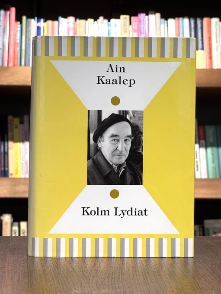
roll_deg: +0.0
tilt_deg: +0.5
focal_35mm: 77
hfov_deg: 19.1
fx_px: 655
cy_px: 147
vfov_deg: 25.3
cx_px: 110
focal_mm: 9
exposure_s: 1/84
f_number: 2.8
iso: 250
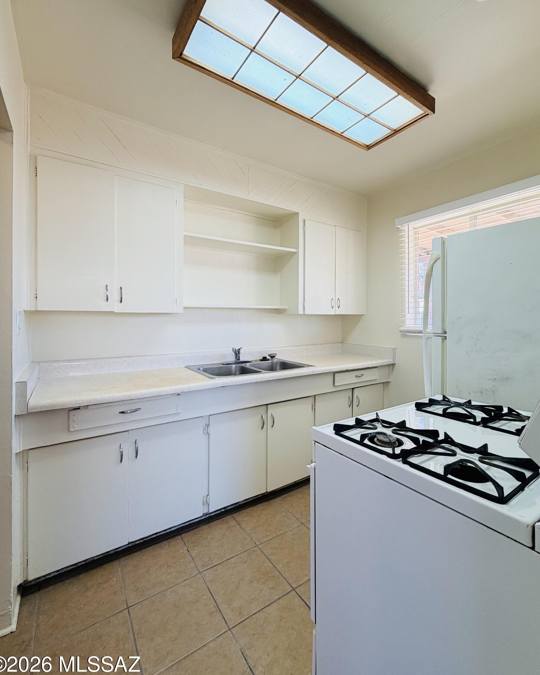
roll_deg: -0.4
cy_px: 328
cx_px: 267
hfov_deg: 84.0
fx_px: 300
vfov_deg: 96.8
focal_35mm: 15
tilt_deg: -1.3
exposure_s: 1/120
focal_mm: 2.22
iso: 100
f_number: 2.2
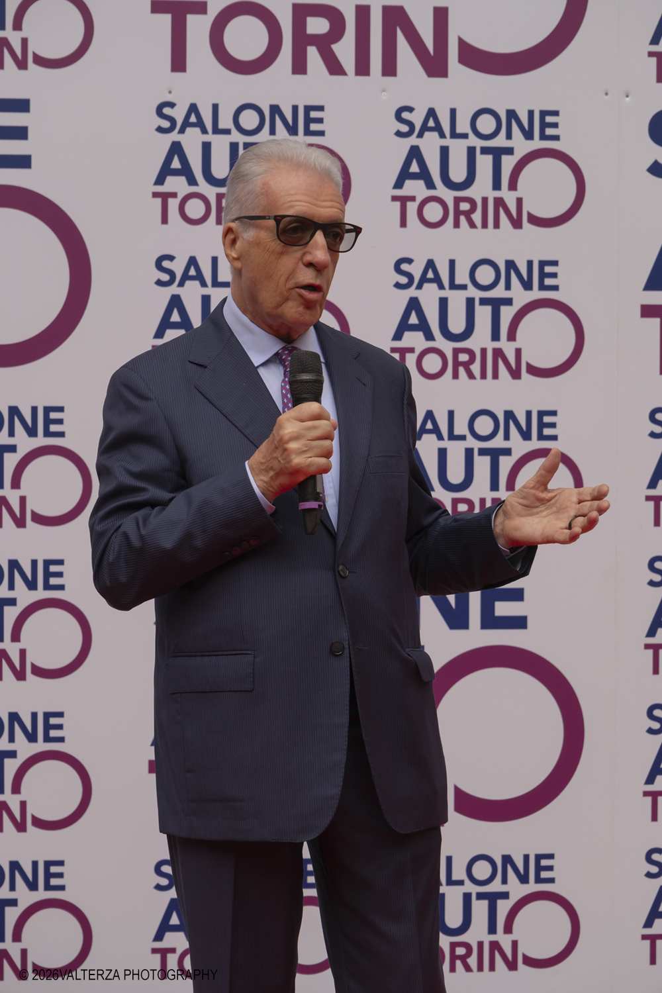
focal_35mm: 120
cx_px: 331
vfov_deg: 17.1
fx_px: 3310
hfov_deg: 11.4
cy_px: 496
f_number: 5.6
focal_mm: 80
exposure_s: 1/160
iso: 400
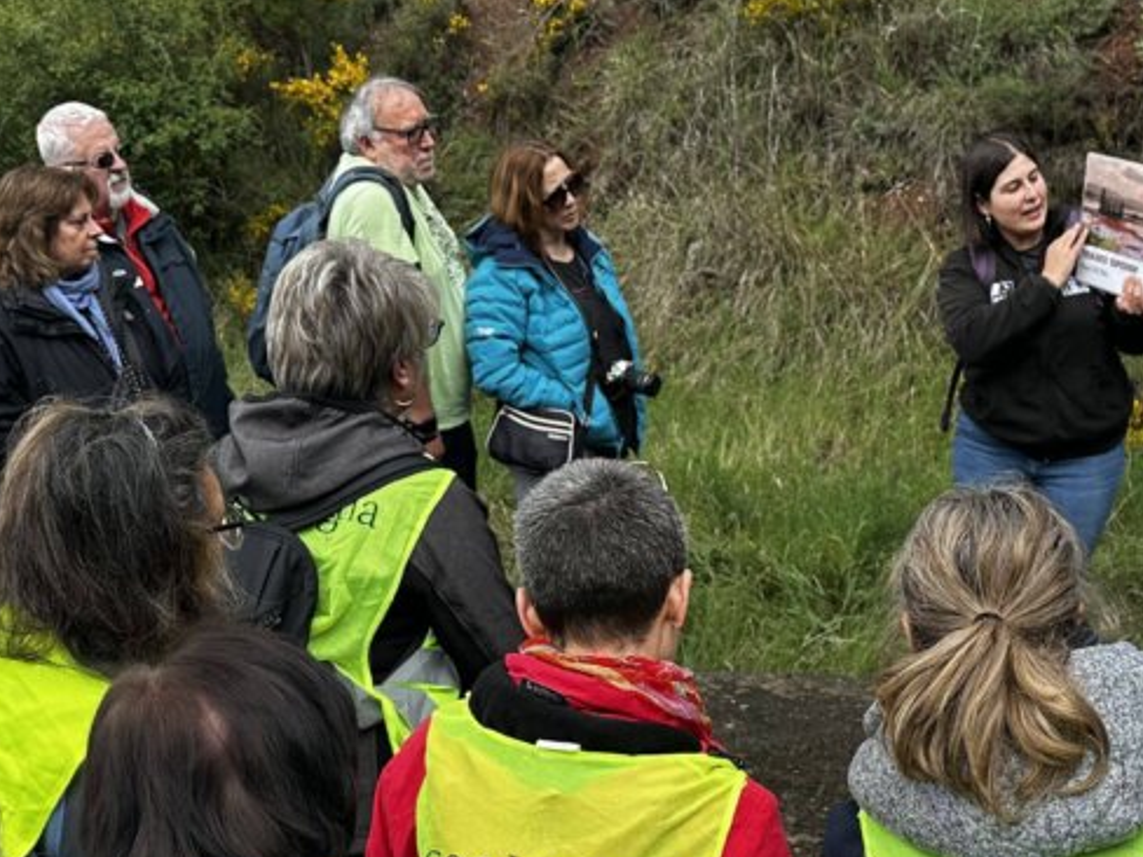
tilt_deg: -18.6
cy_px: 700
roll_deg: -1.0
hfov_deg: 30.5
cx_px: 750
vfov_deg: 22.9
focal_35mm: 63
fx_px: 2080
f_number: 1.78
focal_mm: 6.86
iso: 80
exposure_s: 1/989
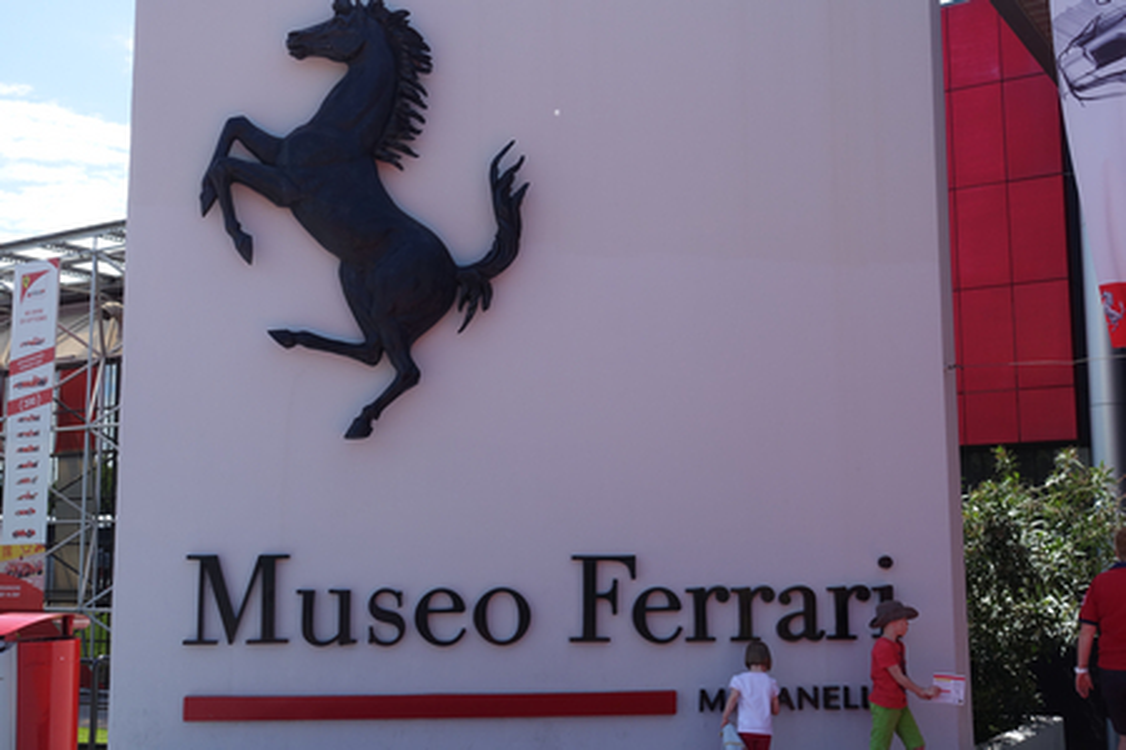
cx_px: 563
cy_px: 375
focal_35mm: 44
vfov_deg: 30.5
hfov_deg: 44.5
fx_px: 1376
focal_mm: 16.17
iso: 125
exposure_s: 1/320
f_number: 5.6
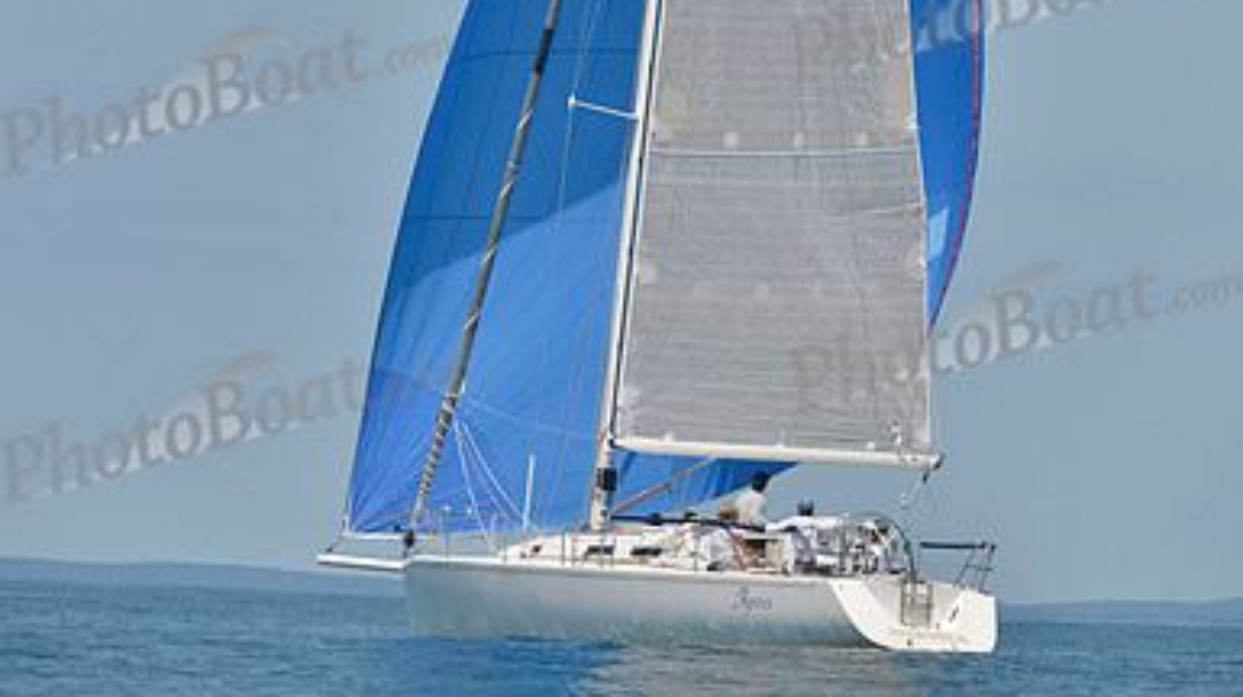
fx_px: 10409
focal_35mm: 316
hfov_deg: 6.8
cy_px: -119
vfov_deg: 3.8
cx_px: 622
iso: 280
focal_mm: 200
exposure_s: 1/2500
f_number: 5.6
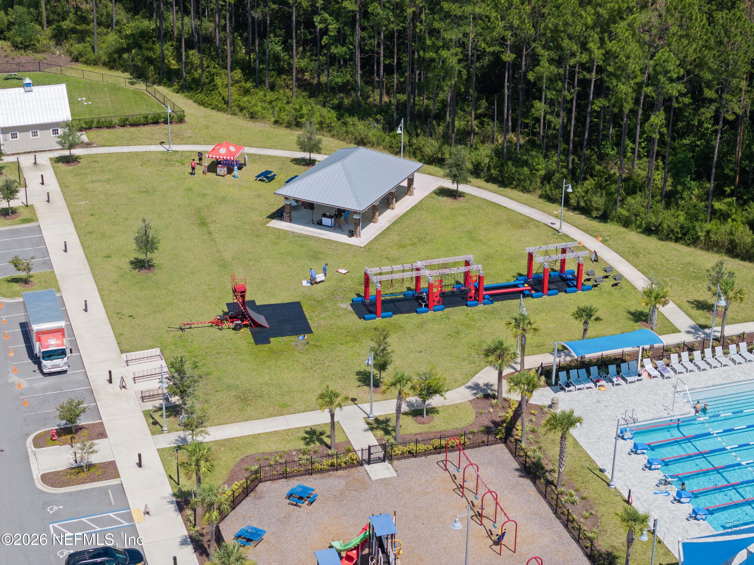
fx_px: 1524
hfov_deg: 27.8
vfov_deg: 21.0
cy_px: 282
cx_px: 377
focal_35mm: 70
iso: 110
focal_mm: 19.35
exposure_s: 1/640
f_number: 2.8
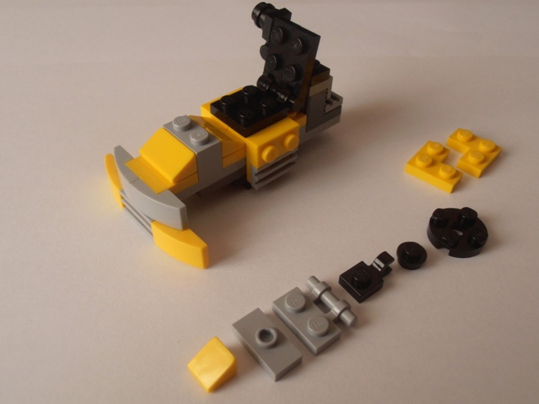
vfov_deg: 38.7
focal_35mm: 37
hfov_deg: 50.1
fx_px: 576
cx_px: 270
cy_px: 202
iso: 125
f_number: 3.9
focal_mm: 6.61
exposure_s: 1/25
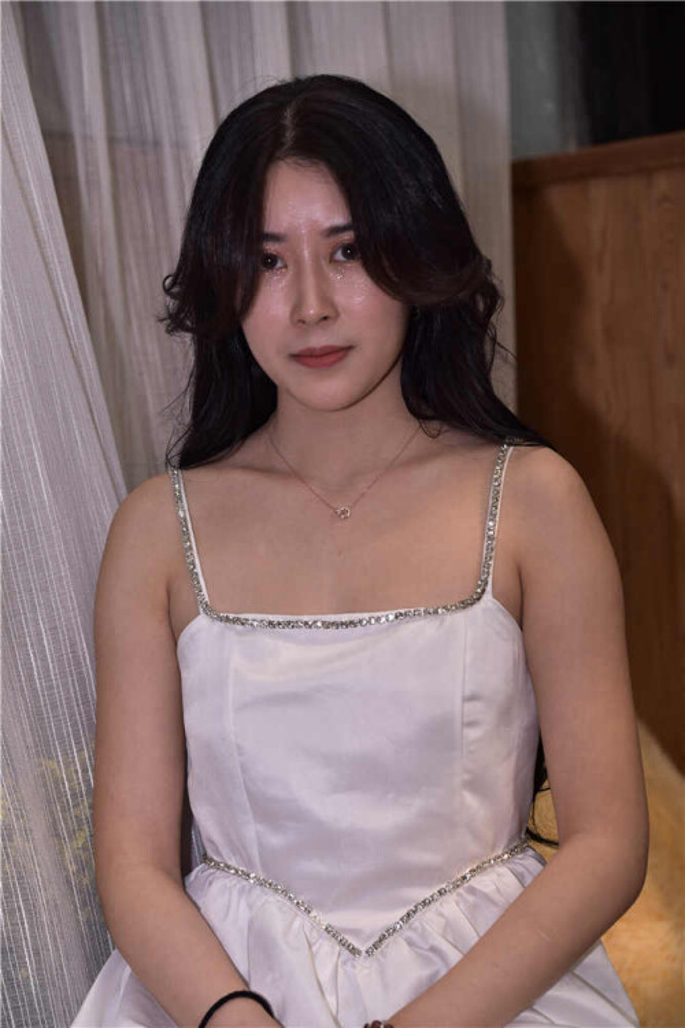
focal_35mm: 98
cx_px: 342
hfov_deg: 14.0
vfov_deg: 20.8
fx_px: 2797
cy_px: 514
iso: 200
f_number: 5
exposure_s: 1/100
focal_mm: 98
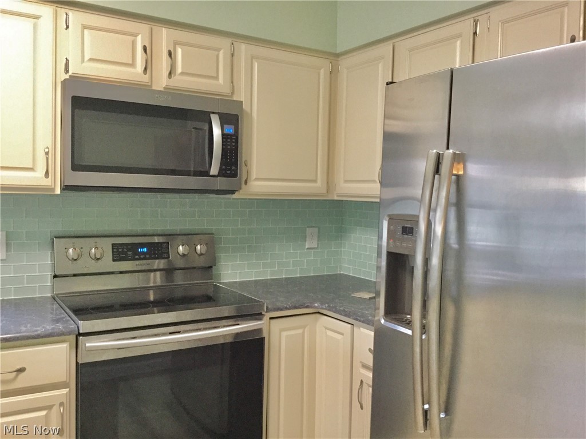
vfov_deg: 45.4
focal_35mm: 31
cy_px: 220
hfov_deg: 58.4
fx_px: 525
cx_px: 293
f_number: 2.4
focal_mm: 3.3
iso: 160
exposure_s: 1/30
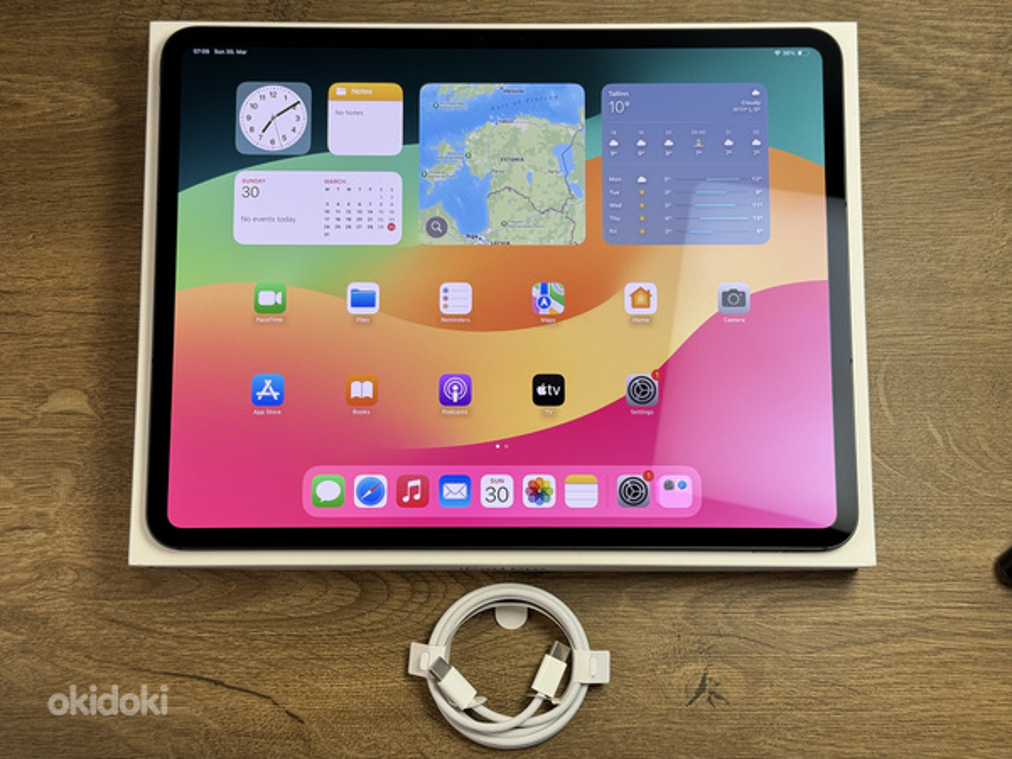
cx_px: 506
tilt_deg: -81.4
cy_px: 380
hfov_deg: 39.7
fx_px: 1403
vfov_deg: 30.3
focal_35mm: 48
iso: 80
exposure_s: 1/96
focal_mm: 6.76
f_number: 1.78
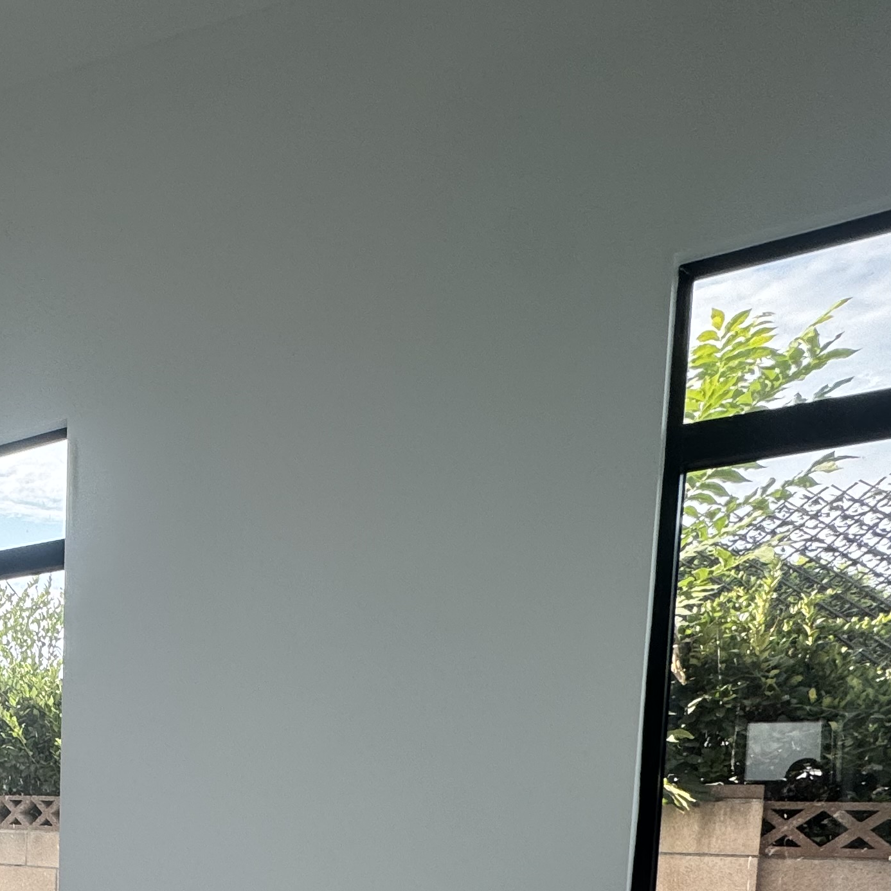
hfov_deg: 36.9
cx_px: -140
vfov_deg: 40.0
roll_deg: +0.1
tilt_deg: -6.6
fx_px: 1048
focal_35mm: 36
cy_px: 906
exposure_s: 1/156
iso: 40
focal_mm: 2.22
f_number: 2.2
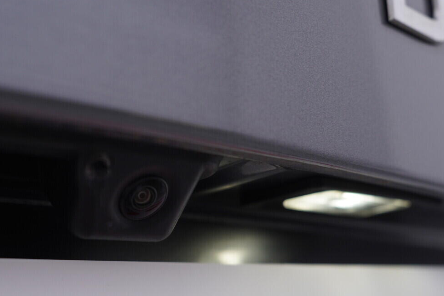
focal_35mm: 53
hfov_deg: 37.1
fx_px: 654
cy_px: 212
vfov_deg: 25.3
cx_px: 142
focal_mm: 24
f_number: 3.5
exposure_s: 1/60
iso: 125
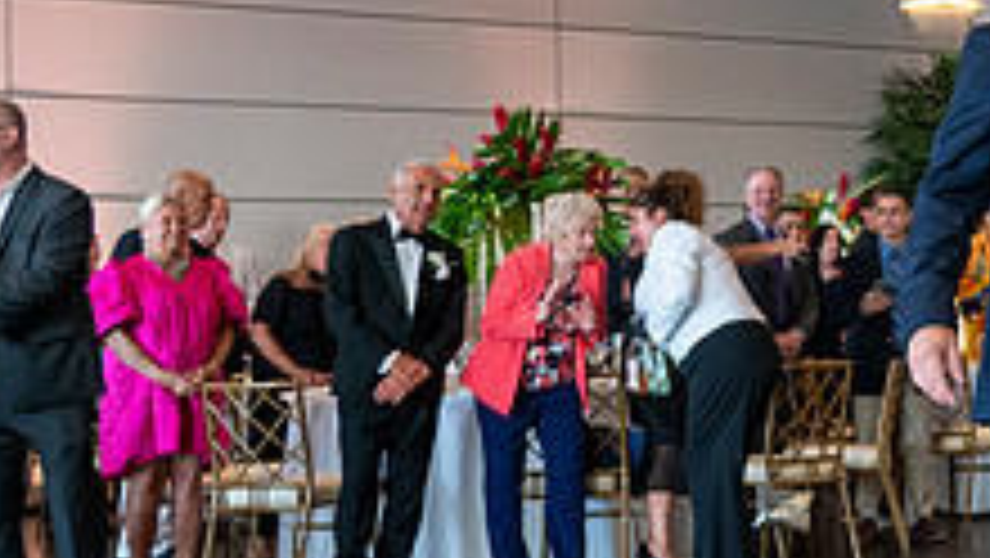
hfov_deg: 22.9
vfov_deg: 14.4
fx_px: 2206
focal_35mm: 84
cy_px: 262
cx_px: 1237
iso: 2500
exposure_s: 1/100
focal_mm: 24
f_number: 4
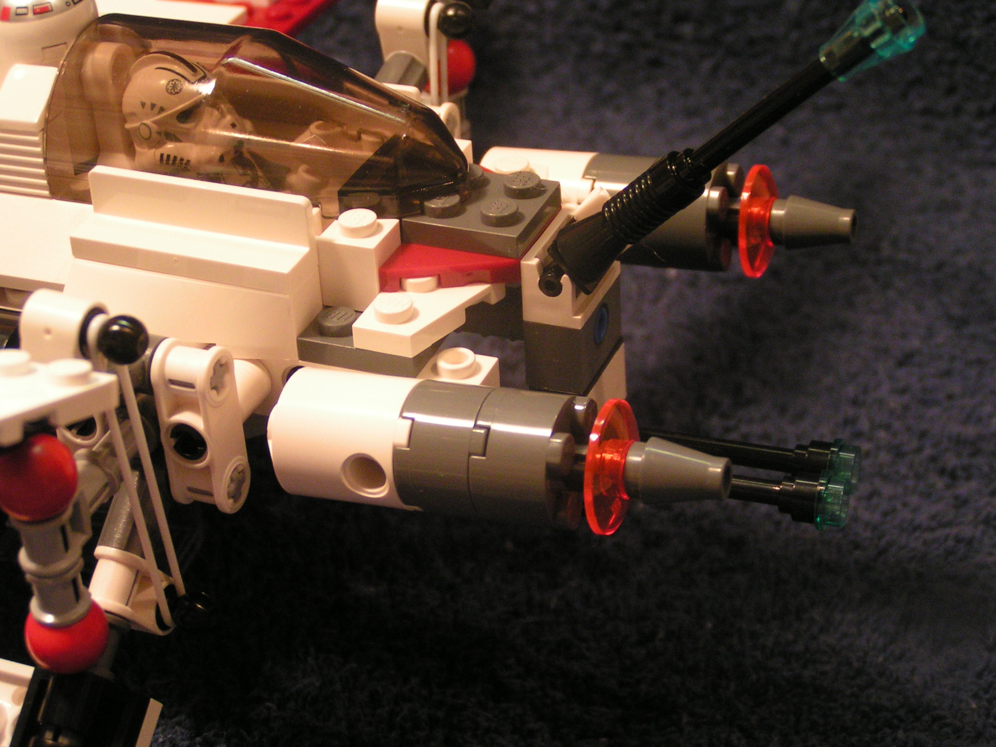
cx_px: 498
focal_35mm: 68
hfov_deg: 28.6
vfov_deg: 21.6
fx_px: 1957
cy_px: 374
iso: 200
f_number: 3.2
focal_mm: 10.5
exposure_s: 1/13
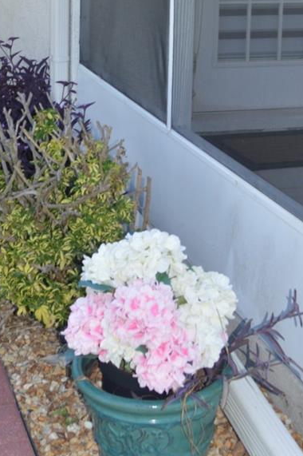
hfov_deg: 21.2
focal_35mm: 63
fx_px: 796
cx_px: 52
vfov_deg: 30.8
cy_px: 66
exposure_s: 1/200
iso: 100
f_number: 5
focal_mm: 20
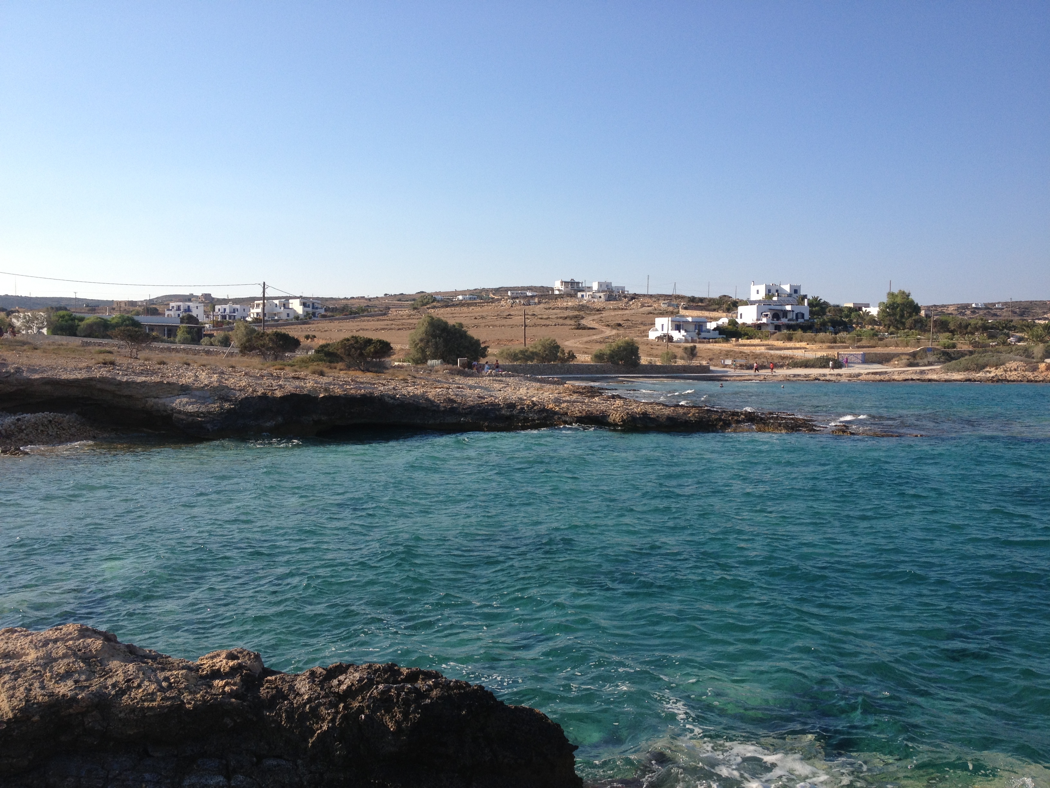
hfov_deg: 52.6
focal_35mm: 35
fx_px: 1062
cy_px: 394
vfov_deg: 40.7
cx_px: 525
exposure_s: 1/1416
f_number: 2.4
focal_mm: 4.28
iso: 50
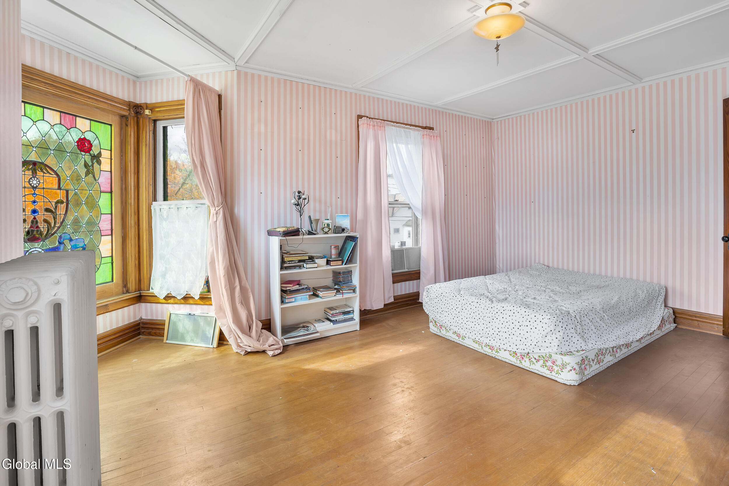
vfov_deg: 73.8
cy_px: 243
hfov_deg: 96.7
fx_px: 324
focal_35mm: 16
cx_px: 364
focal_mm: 16
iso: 250
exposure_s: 1/30
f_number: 9
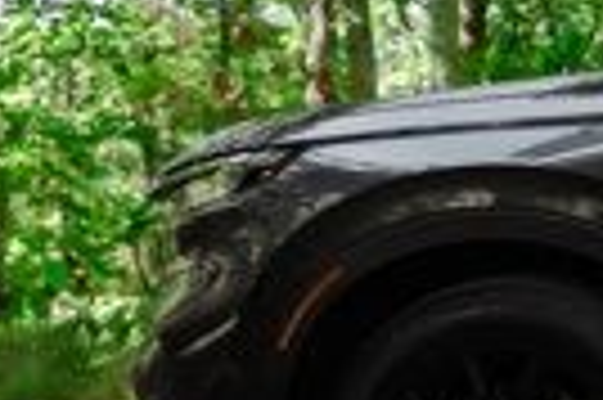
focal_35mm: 115
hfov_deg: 14.4
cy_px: 200
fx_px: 1924
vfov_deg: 11.9
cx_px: 1256
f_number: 5
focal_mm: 24
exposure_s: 1/640
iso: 1250
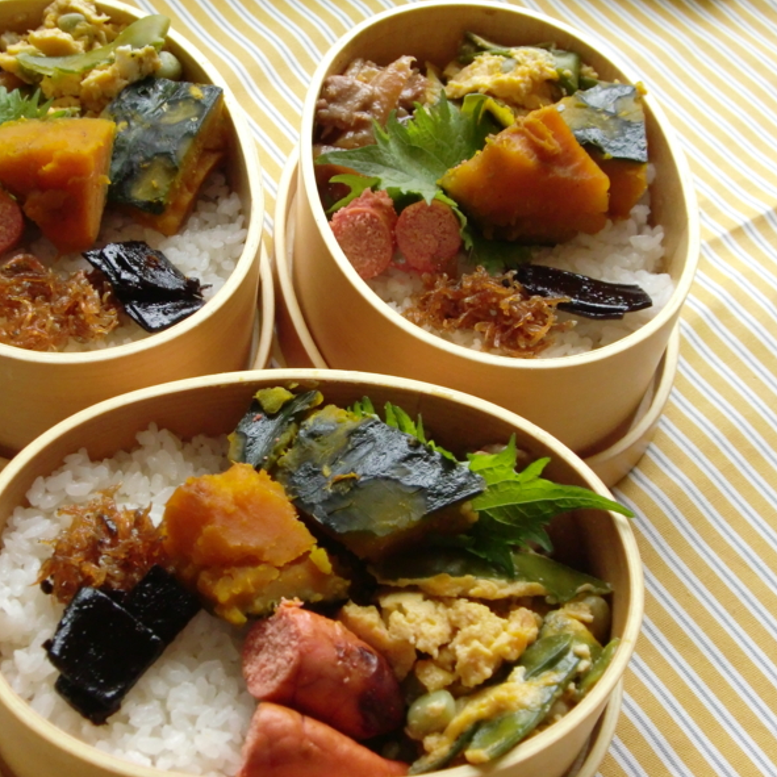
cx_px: 279
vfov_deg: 31.1
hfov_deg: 30.9
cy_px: 393
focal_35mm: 55
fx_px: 1397
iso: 400
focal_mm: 8.2
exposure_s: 1/60
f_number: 3.3
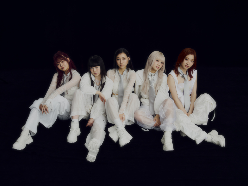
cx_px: 124
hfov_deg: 45.8
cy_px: 93
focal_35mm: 41
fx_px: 294
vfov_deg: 35.1
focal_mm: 51.8
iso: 800
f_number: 11
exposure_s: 1/125
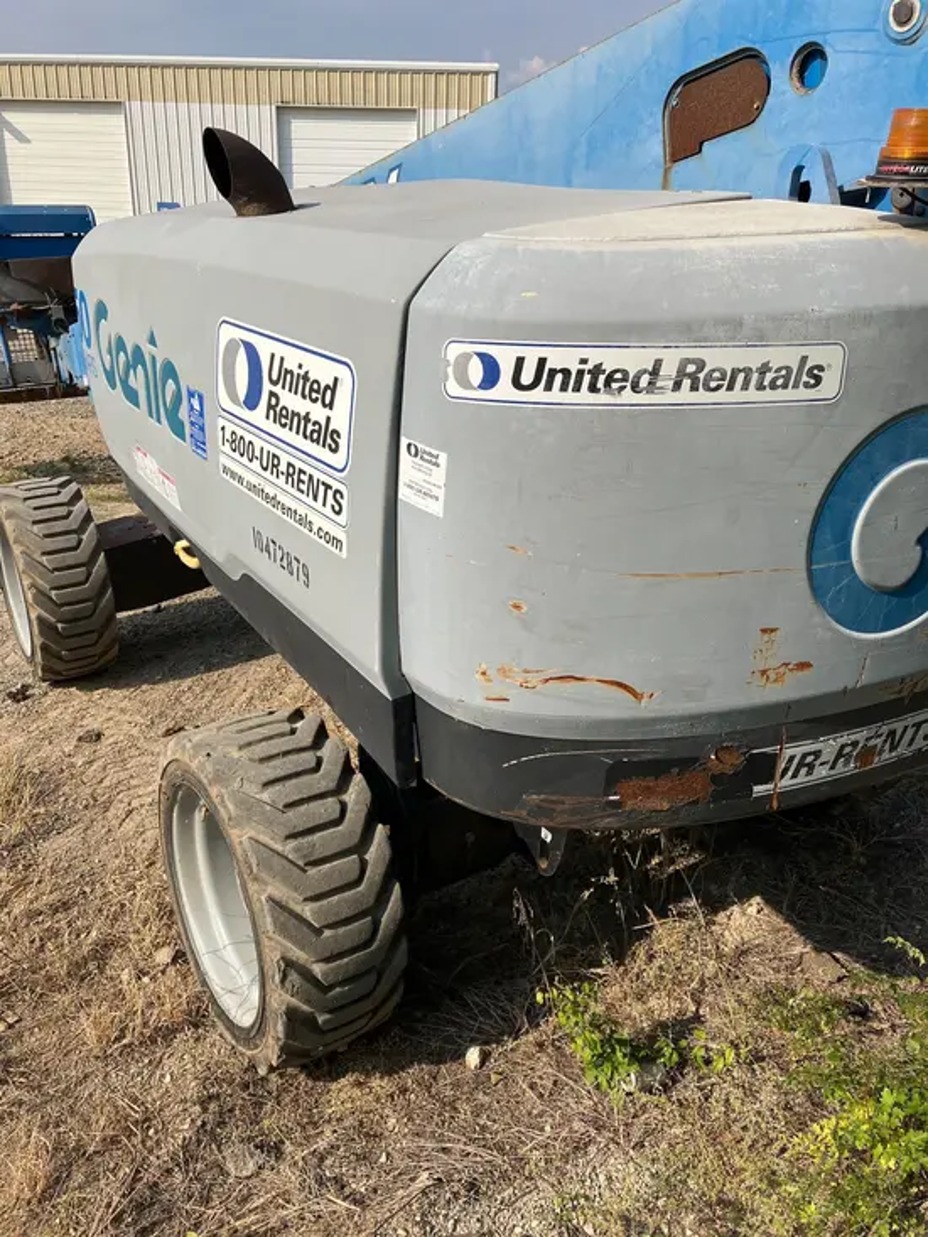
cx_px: 464
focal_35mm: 28
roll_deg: -0.9
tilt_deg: -19.9
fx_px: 1001
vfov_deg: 63.4
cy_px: 618
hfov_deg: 49.8
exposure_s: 1/2703
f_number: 1.8
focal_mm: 3.99
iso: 32
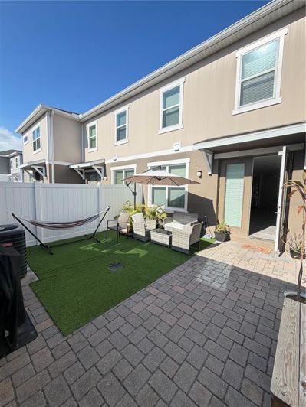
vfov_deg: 102.1
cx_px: 153
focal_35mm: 14
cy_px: 204
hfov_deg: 85.7
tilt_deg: -4.1
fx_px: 165
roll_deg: -1.3
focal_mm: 2.22
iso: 32
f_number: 2.2
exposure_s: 1/770
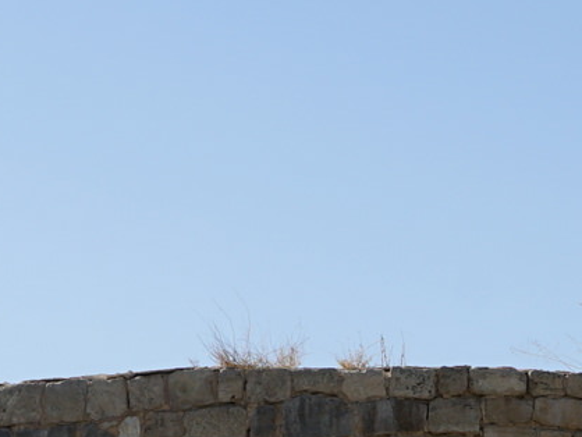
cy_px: 587
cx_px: 604
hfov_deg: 10.1
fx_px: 3247
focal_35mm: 193
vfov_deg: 7.6
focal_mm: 35
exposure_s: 1/400
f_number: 7.1
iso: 100
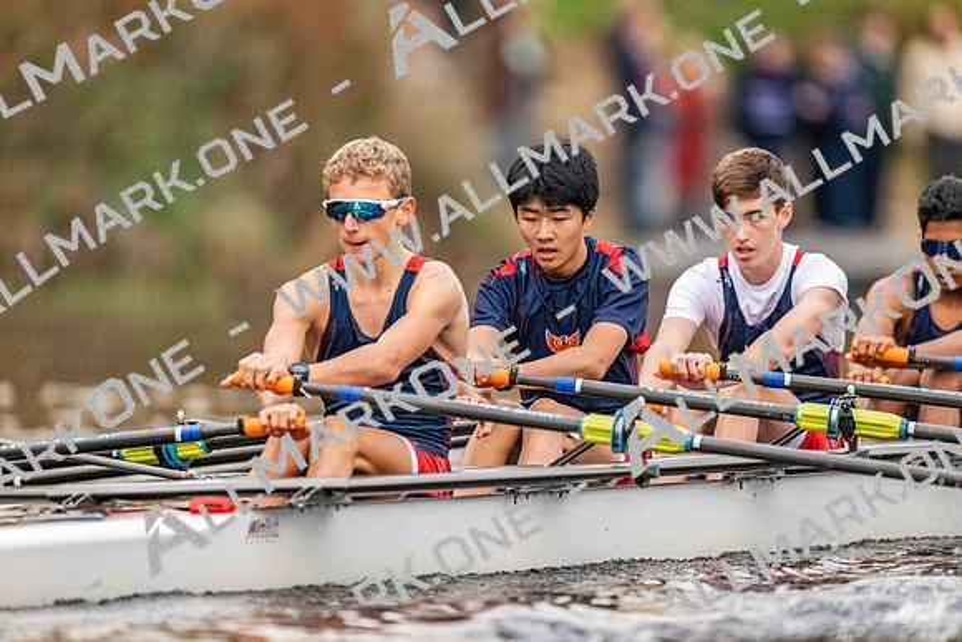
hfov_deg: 3.4
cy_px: 321
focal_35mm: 600
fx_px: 16036
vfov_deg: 2.3
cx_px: 481
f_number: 4
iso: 8000
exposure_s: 1/2500
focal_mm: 600
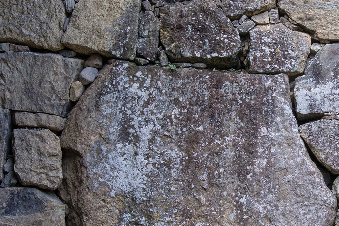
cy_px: 105
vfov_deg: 16.5
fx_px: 782
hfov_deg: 23.7
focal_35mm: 83
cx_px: 318
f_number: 5
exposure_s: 1/40
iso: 1250
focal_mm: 27.9
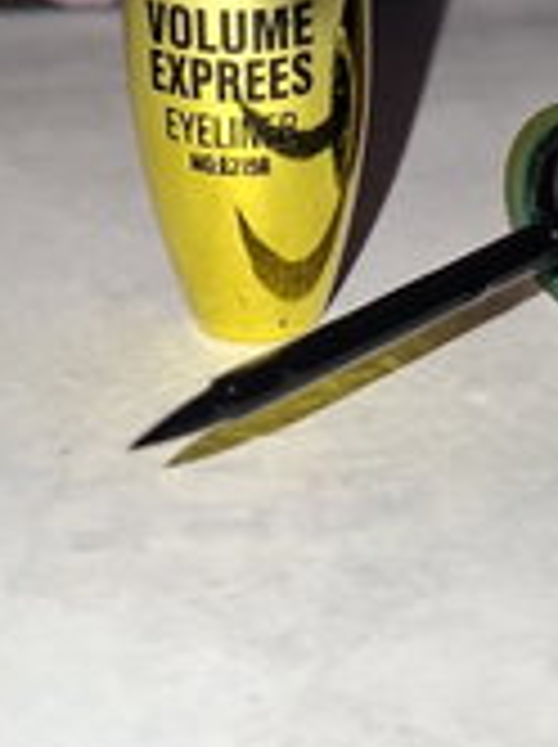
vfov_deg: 26.0
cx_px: 342
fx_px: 1595
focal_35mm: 74
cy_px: 178
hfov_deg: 19.8
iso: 50
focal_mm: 5.54
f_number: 1.8
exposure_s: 1/192
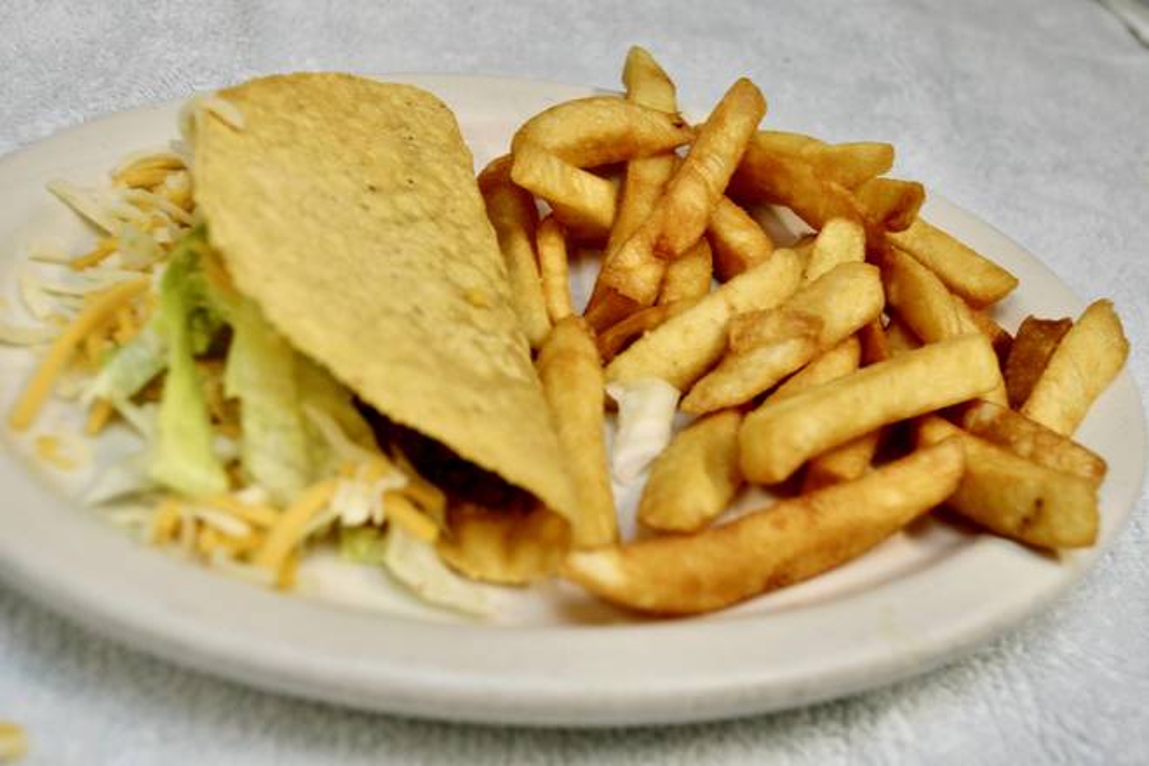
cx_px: 574
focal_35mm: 42
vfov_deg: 31.9
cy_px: 383
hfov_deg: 46.4
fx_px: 1340
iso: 450
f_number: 4.5
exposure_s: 1/60
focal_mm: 28
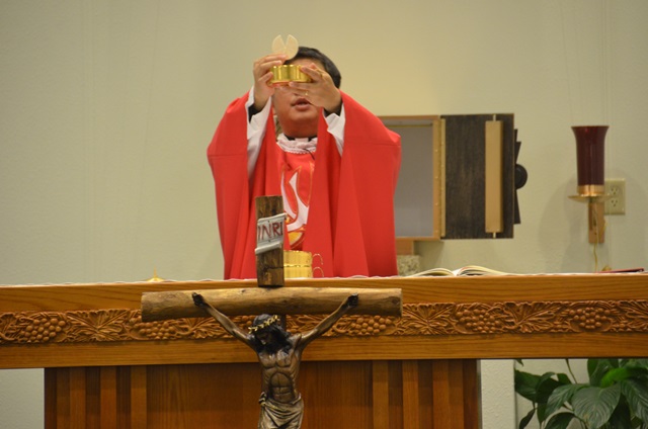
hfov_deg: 6.9
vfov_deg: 4.6
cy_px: 214
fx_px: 5389
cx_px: 324
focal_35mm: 300
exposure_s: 1/25
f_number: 5.6
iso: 1600
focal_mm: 200
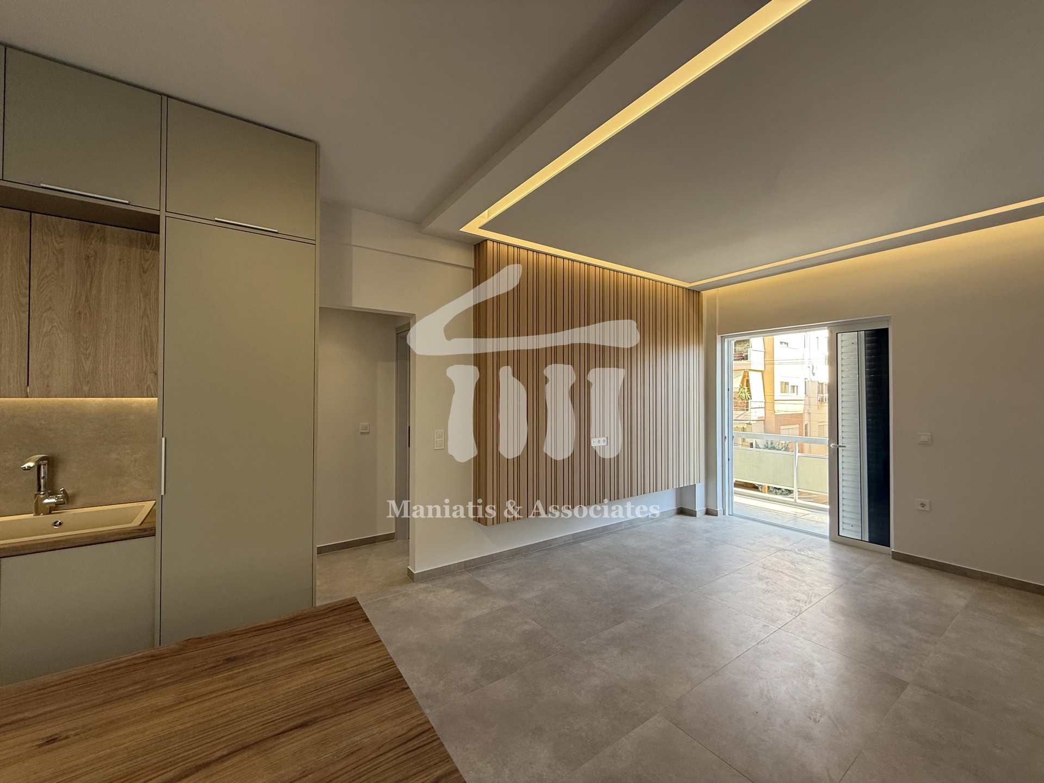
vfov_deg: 85.7
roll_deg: -0.1
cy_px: 392
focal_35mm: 14
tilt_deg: -0.3
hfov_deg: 102.1
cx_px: 522
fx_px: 422
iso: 64
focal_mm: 2.22
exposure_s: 1/110
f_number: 2.2
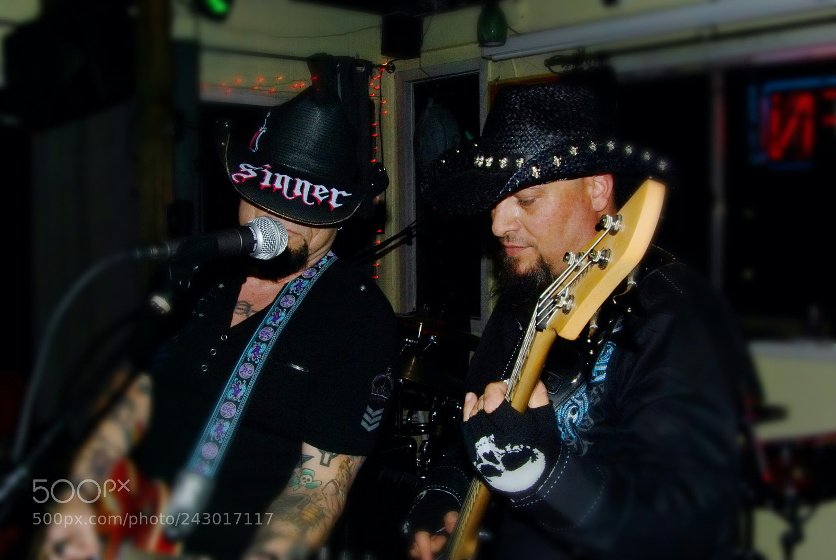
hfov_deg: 46.3
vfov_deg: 32.0
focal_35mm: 42
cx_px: 418
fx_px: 976
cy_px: 280
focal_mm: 28
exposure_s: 1/15
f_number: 22
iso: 800
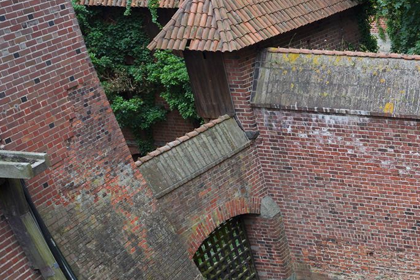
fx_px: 816
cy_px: 270
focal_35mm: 70
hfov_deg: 23.7
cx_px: 608
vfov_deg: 19.0
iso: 100
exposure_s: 1/100
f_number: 5
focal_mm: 24
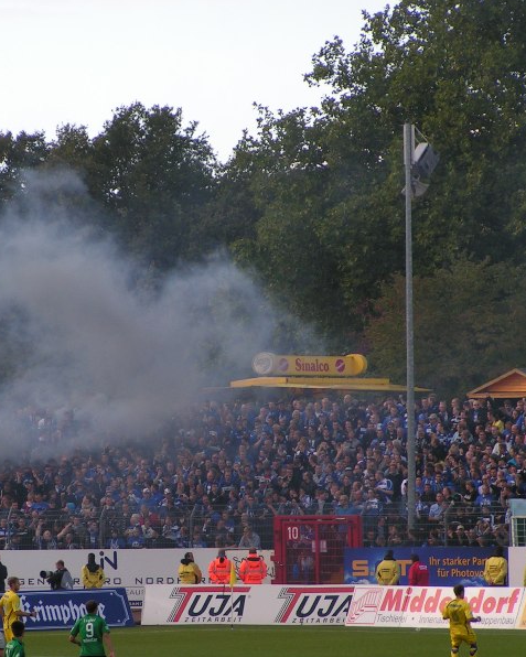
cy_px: 327
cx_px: 146
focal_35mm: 283
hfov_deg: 5.5
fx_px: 5506
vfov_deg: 6.8
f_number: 4.5
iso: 50
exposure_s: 1/320
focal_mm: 33
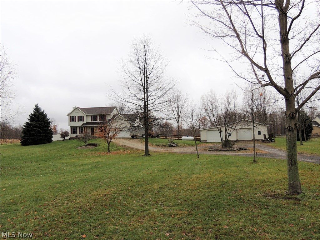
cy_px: 120
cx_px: 160
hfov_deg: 60.0
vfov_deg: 46.8
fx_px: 277
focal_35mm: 30
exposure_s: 1/500
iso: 100
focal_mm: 5.3
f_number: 3.1
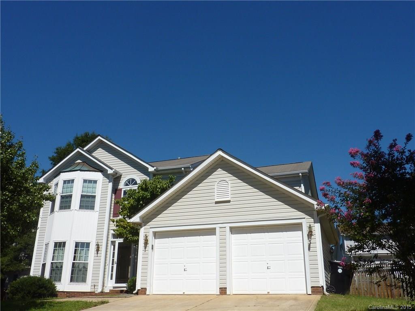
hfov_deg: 56.8
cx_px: 208
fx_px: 384
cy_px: 156
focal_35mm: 32
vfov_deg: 44.2
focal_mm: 4.4
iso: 80
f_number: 5.6
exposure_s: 1/640
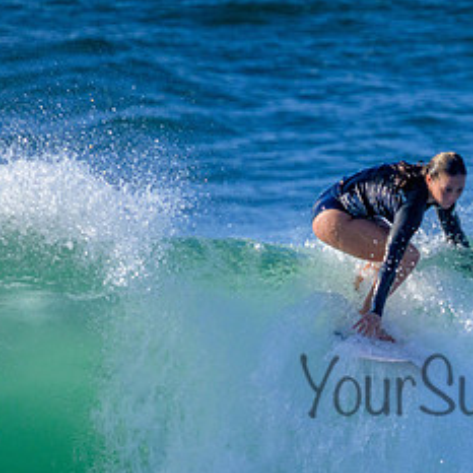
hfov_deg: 1.0
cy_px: 368
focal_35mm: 1690
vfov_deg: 1.0
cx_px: 510
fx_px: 26126
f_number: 11
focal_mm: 800
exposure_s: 1/2000
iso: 1100
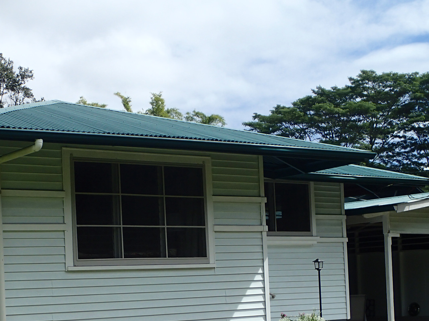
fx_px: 917
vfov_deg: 19.7
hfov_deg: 26.2
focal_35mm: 74
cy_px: 264
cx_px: 160
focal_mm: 7.34
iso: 100
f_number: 11
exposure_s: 1/125
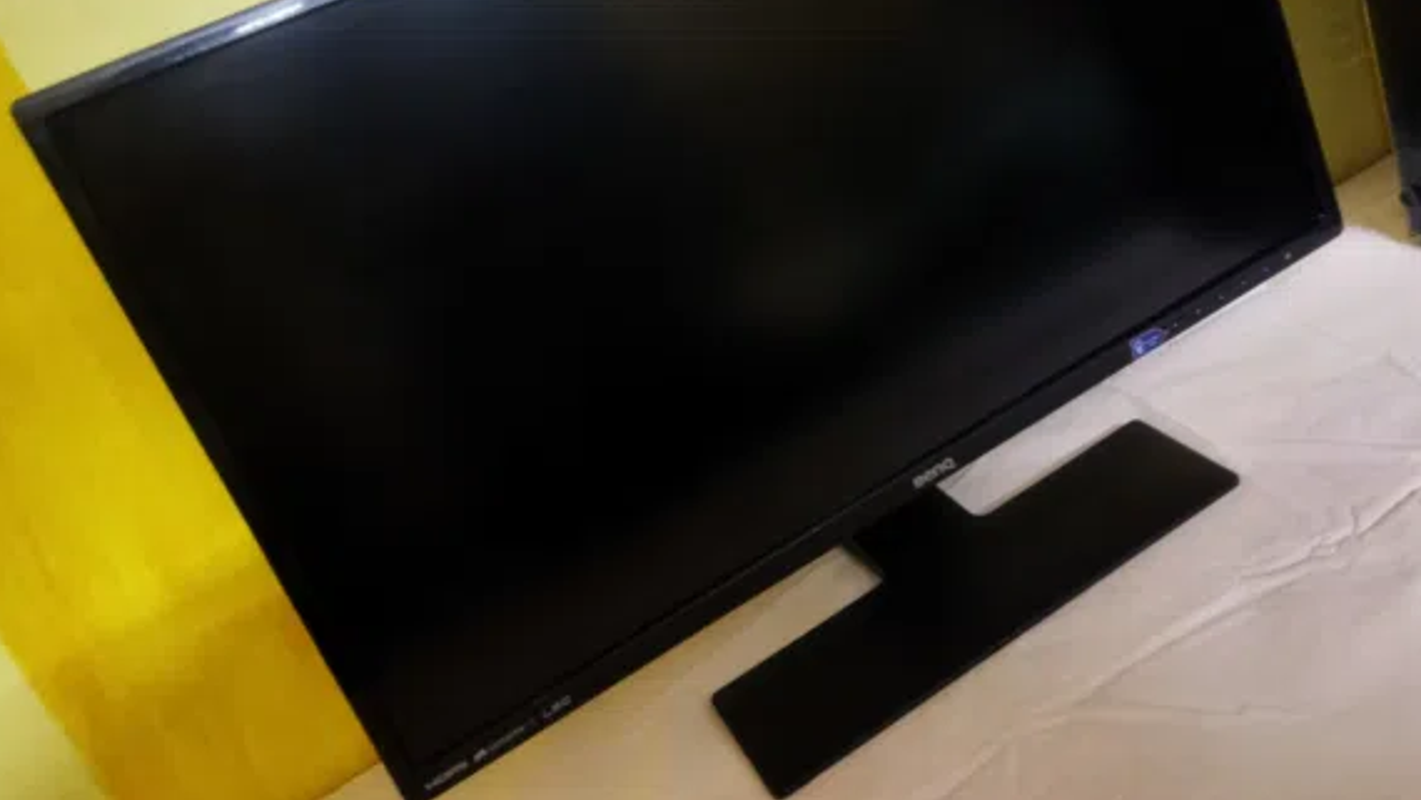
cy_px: 227
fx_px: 1244
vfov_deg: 35.1
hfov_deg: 59.4
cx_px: 743
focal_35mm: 33
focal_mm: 4.71
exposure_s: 1/20
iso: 441
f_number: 1.79
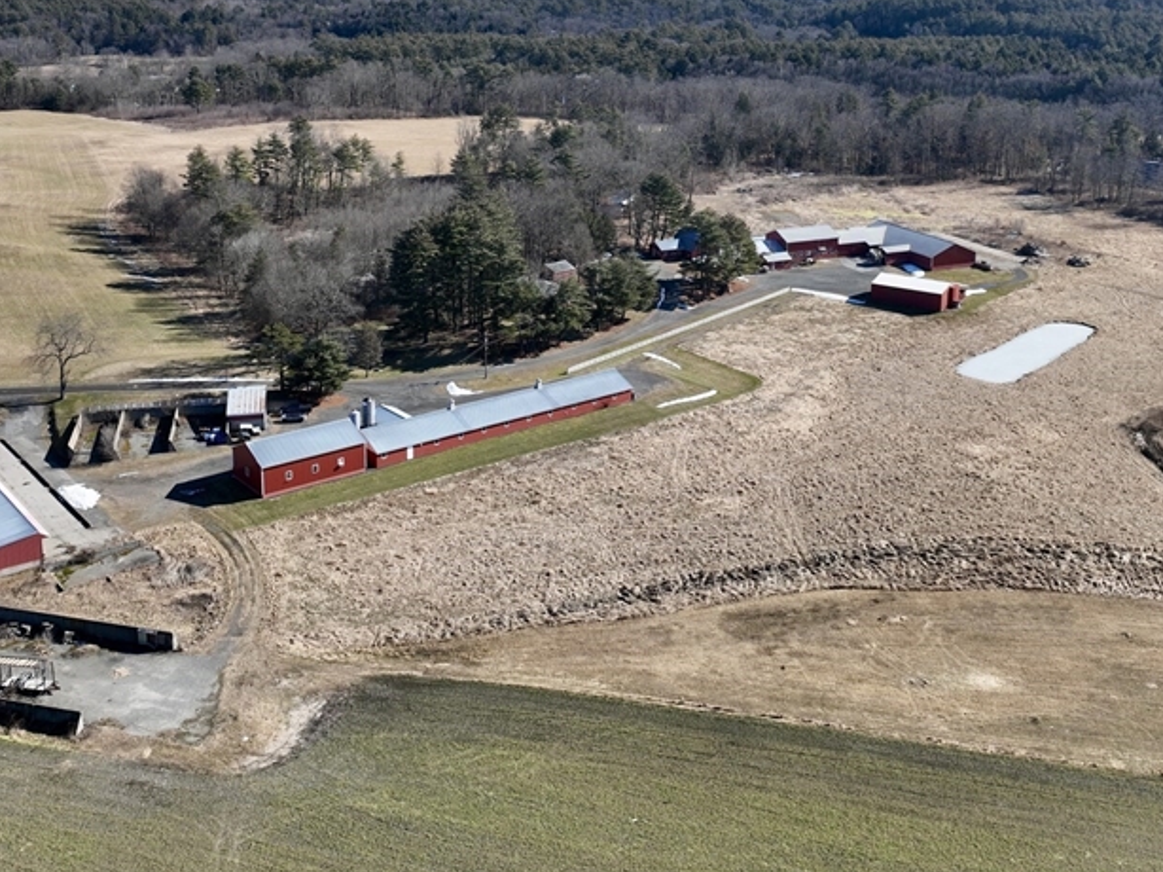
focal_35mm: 40
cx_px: 617
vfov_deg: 35.0
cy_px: 196
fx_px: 1343
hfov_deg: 46.8
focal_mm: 12.29
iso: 120
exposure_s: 1/2000
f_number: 2.8
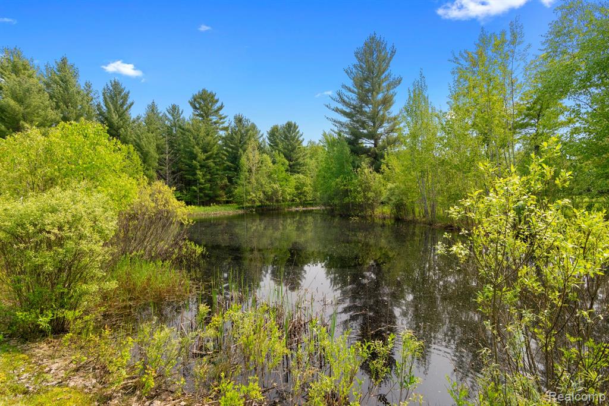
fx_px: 288
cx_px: 304
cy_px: 203
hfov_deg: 93.3
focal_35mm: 17
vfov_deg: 70.5
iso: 400
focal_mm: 17
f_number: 9
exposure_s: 1/400
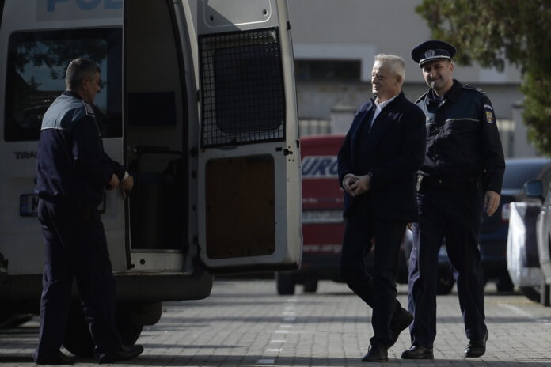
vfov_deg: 6.9
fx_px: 3061
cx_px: 276
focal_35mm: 200
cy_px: 184
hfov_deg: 10.3
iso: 400
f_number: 3.5
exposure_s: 1/5000
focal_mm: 200
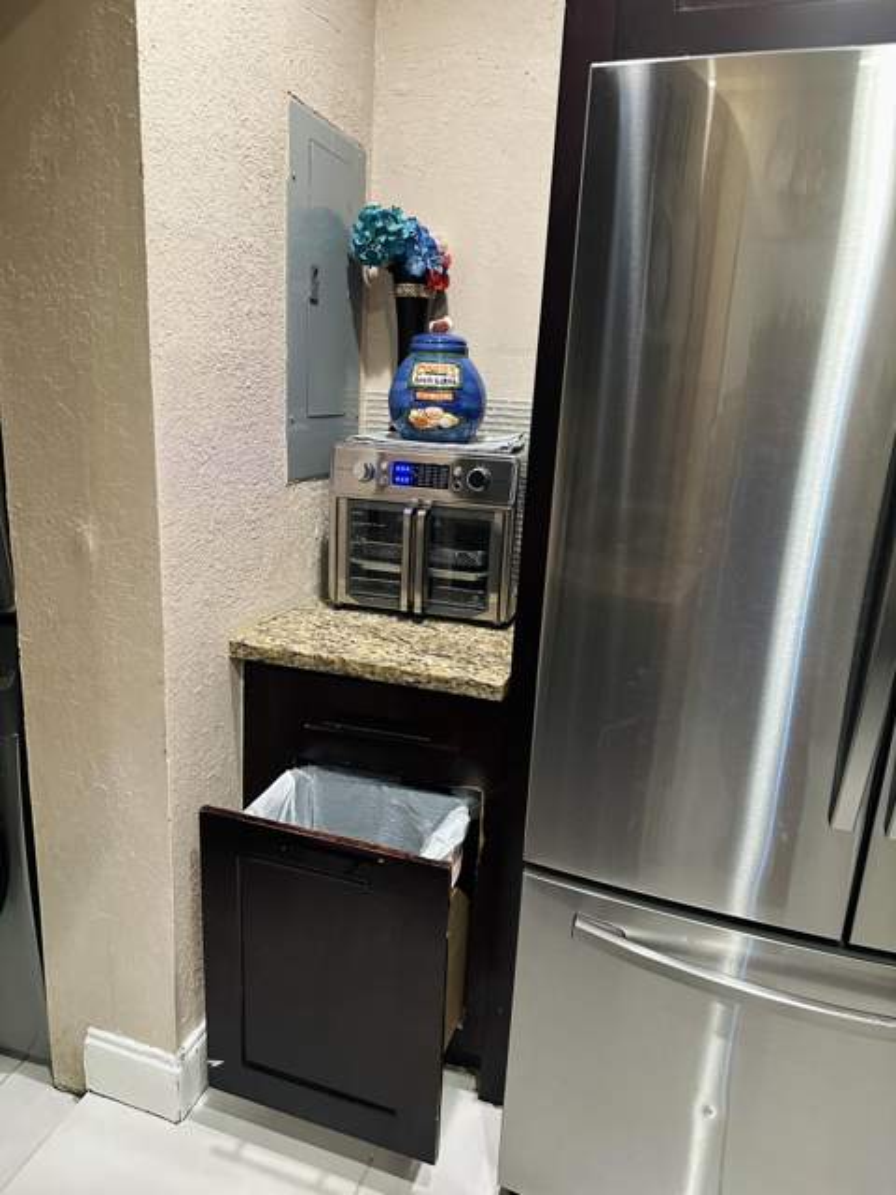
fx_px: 828
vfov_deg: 71.6
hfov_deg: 56.8
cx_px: 448
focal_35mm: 24
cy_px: 598
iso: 500
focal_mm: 6.86
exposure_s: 1/60
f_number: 1.78
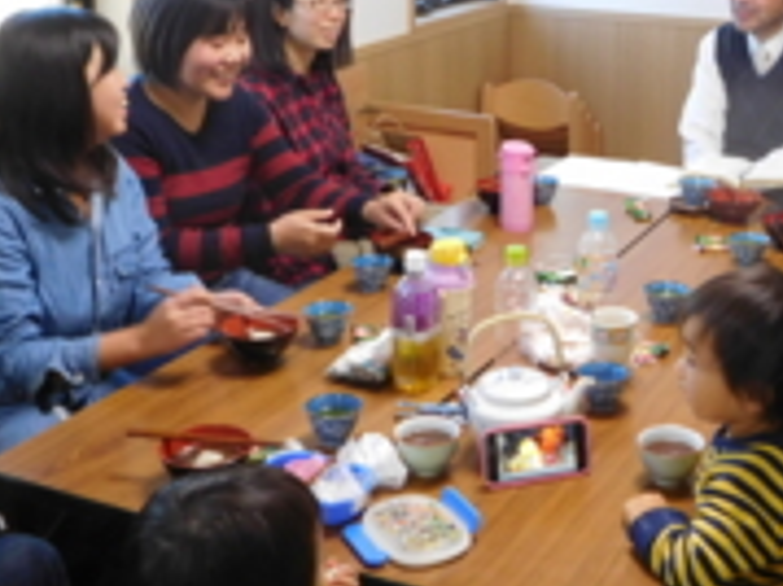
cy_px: 87
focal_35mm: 56
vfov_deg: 25.5
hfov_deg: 33.9
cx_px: 556
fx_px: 1266
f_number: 3.4
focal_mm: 4.5
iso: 280
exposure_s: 1/30
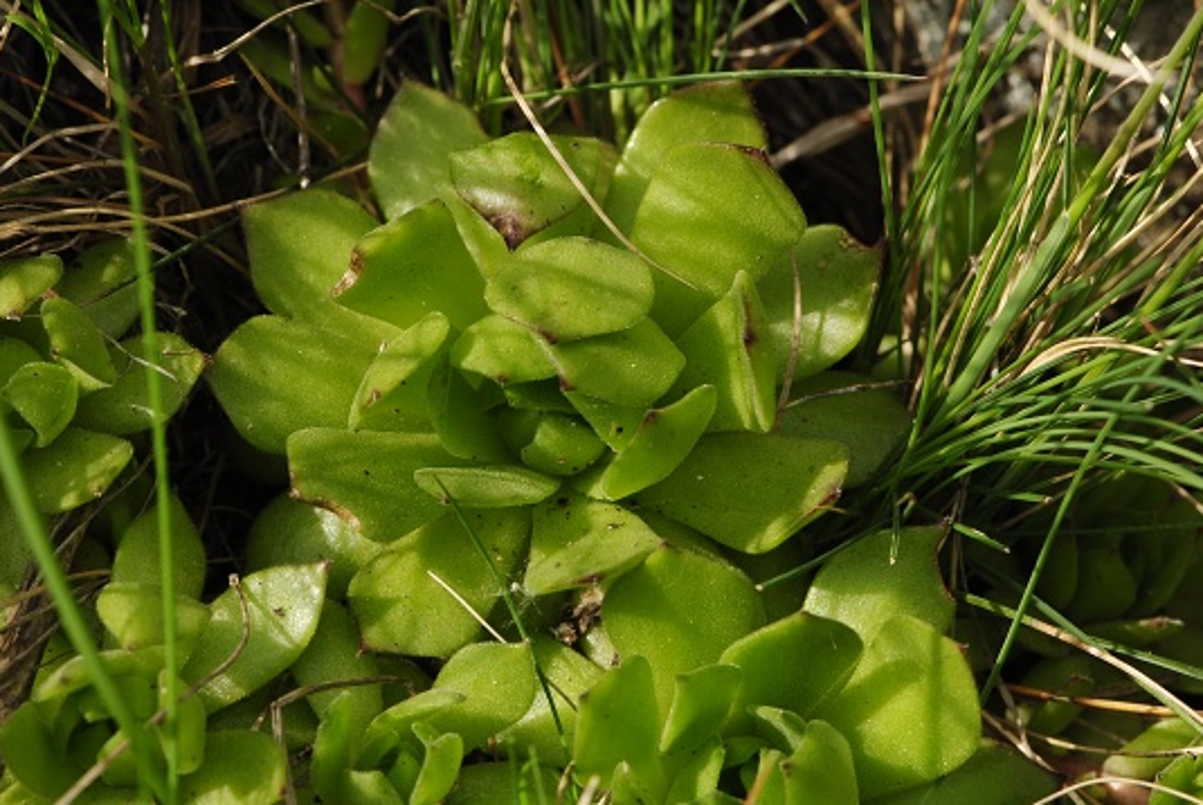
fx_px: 6381
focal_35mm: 191
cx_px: 614
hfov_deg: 10.8
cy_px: 477
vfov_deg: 7.2
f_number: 8
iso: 100
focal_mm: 85
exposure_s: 1/160
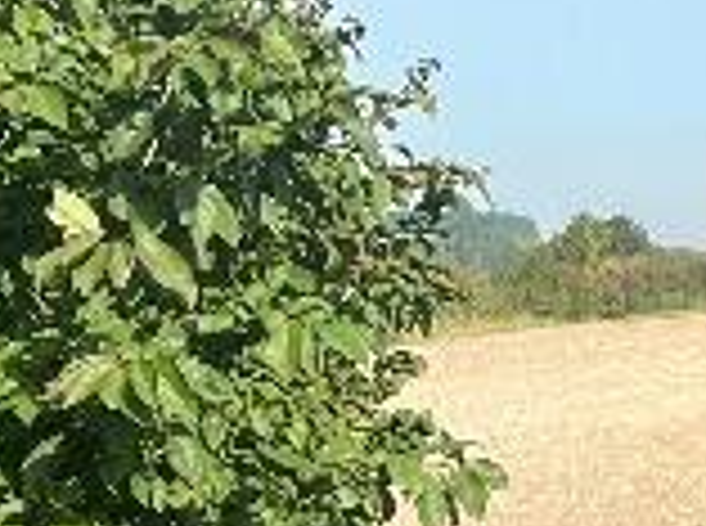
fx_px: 3459
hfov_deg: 11.0
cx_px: 1210
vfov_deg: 8.7
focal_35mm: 170
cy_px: 472
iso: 50
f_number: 1.6
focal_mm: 5.1
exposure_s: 1/1721
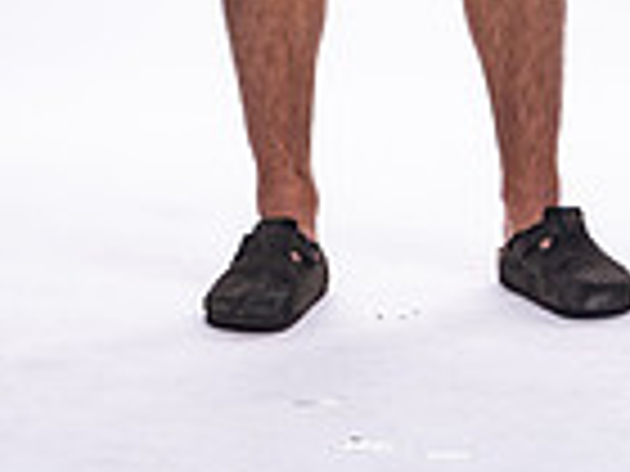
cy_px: -503
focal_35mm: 308
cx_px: 382
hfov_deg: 6.4
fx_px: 5606
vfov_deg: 4.7
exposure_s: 1/250
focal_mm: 100
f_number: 6.3
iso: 400
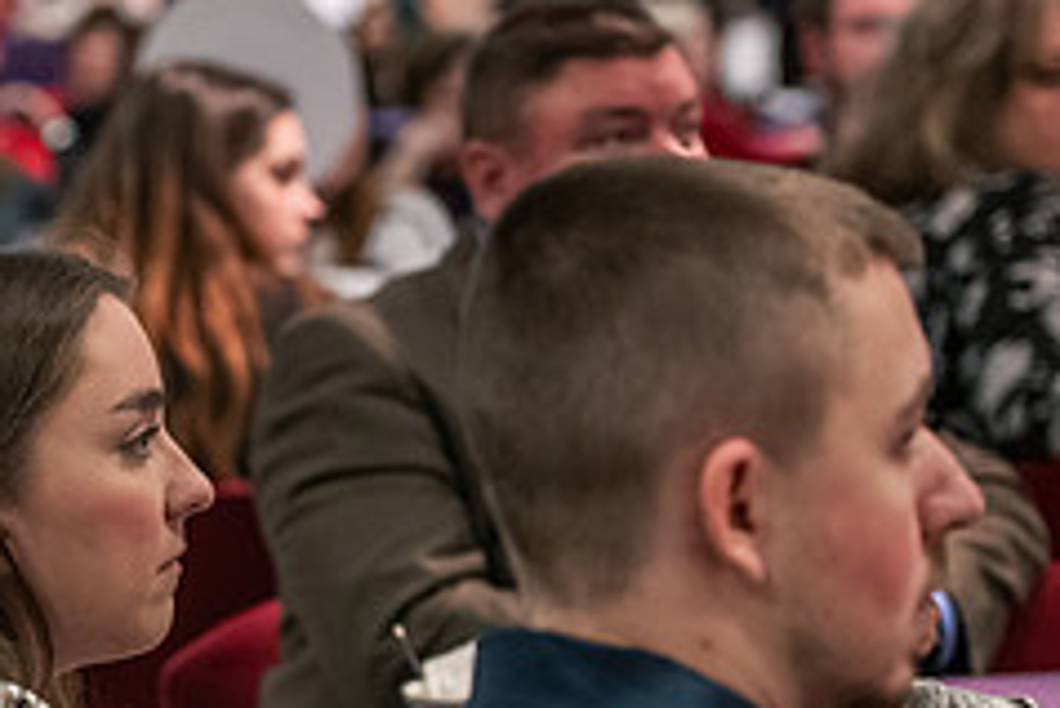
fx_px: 5391
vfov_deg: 7.5
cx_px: -9
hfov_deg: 11.1
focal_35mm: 183
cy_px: 492
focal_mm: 75
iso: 2500
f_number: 3.2
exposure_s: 1/160
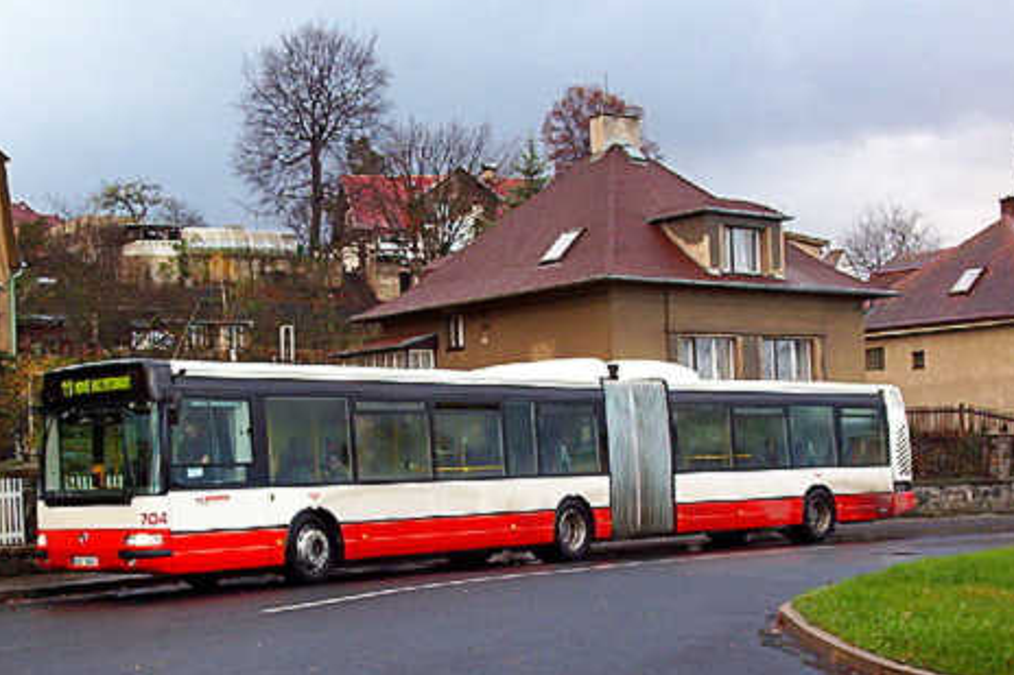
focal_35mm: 56
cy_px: 454
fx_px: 1577
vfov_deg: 24.1
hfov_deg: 35.6
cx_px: 450
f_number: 4.5
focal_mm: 6
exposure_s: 1/41.2
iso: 100
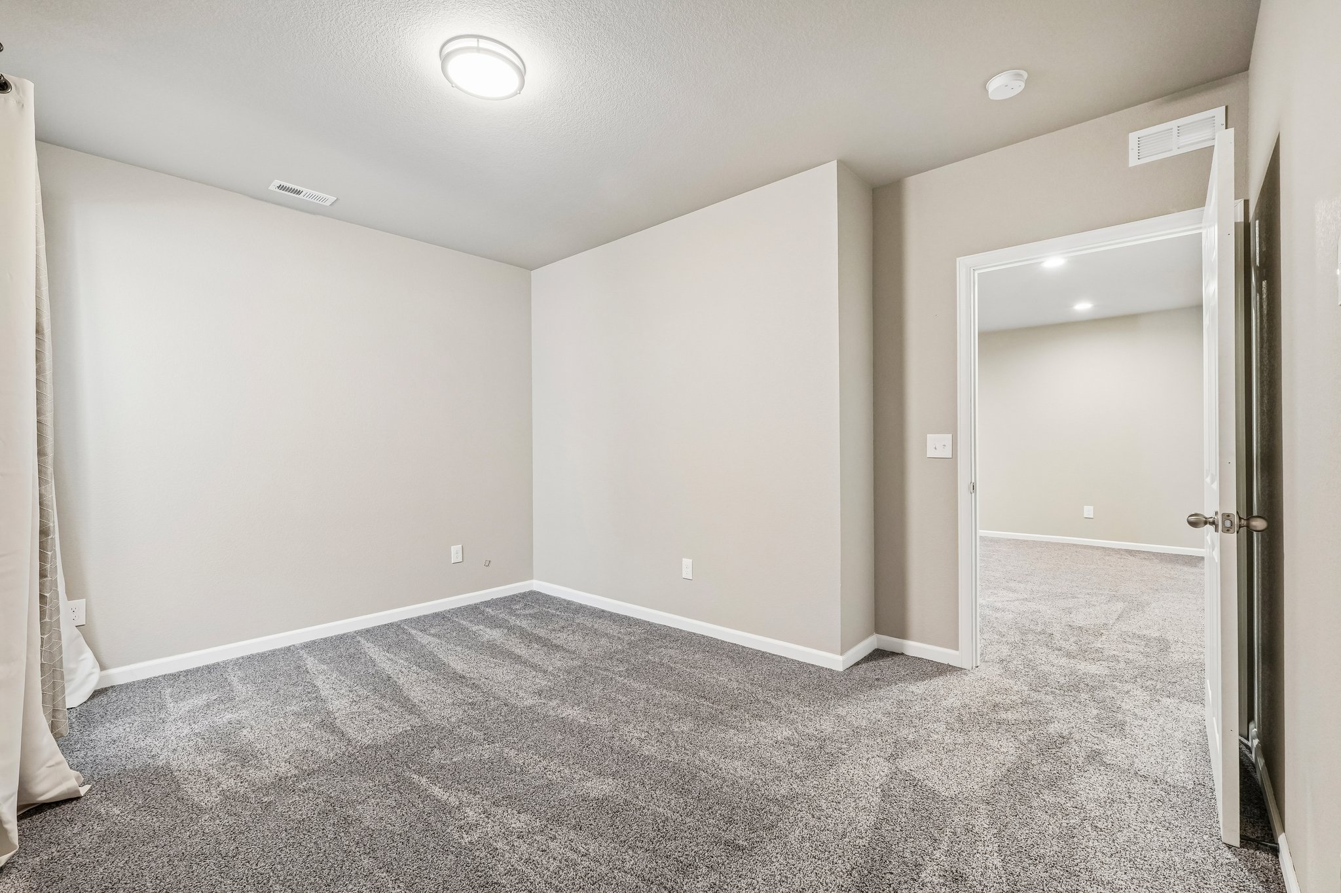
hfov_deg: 100.4
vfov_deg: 77.3
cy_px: 446
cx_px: 670
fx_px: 559
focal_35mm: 15
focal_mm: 10
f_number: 8
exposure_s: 1/3.33
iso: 800
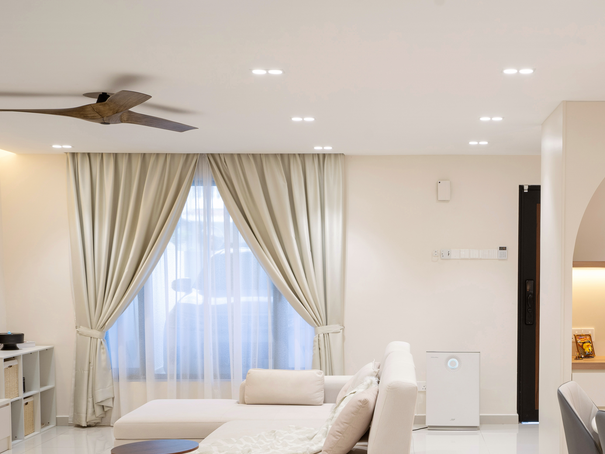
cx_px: 427
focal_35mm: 52
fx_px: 909
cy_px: 334
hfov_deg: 36.2
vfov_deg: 27.7
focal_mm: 31
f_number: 10
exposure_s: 1/5
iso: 250
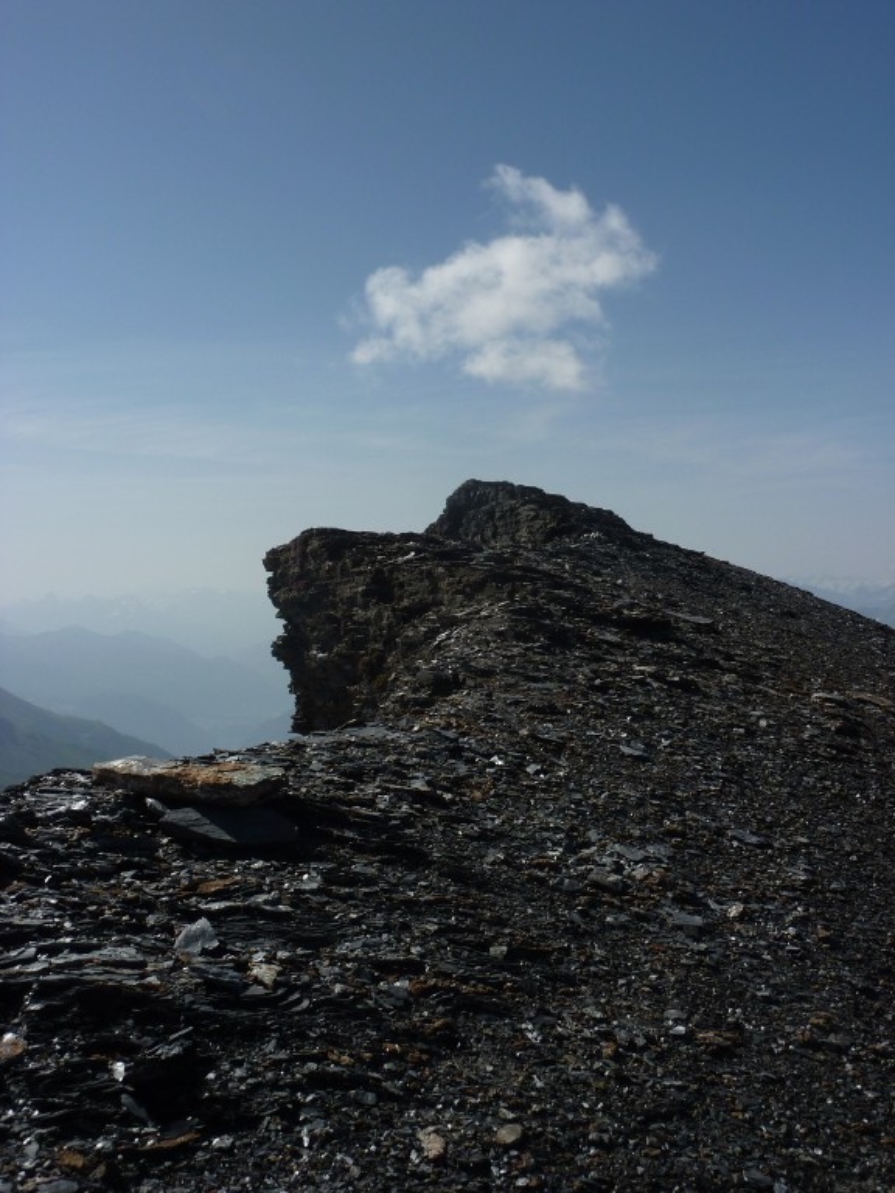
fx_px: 1379
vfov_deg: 46.8
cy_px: 596
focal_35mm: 40
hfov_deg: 36.0
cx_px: 448
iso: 80
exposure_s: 1/1000
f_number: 5.6
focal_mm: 6.5
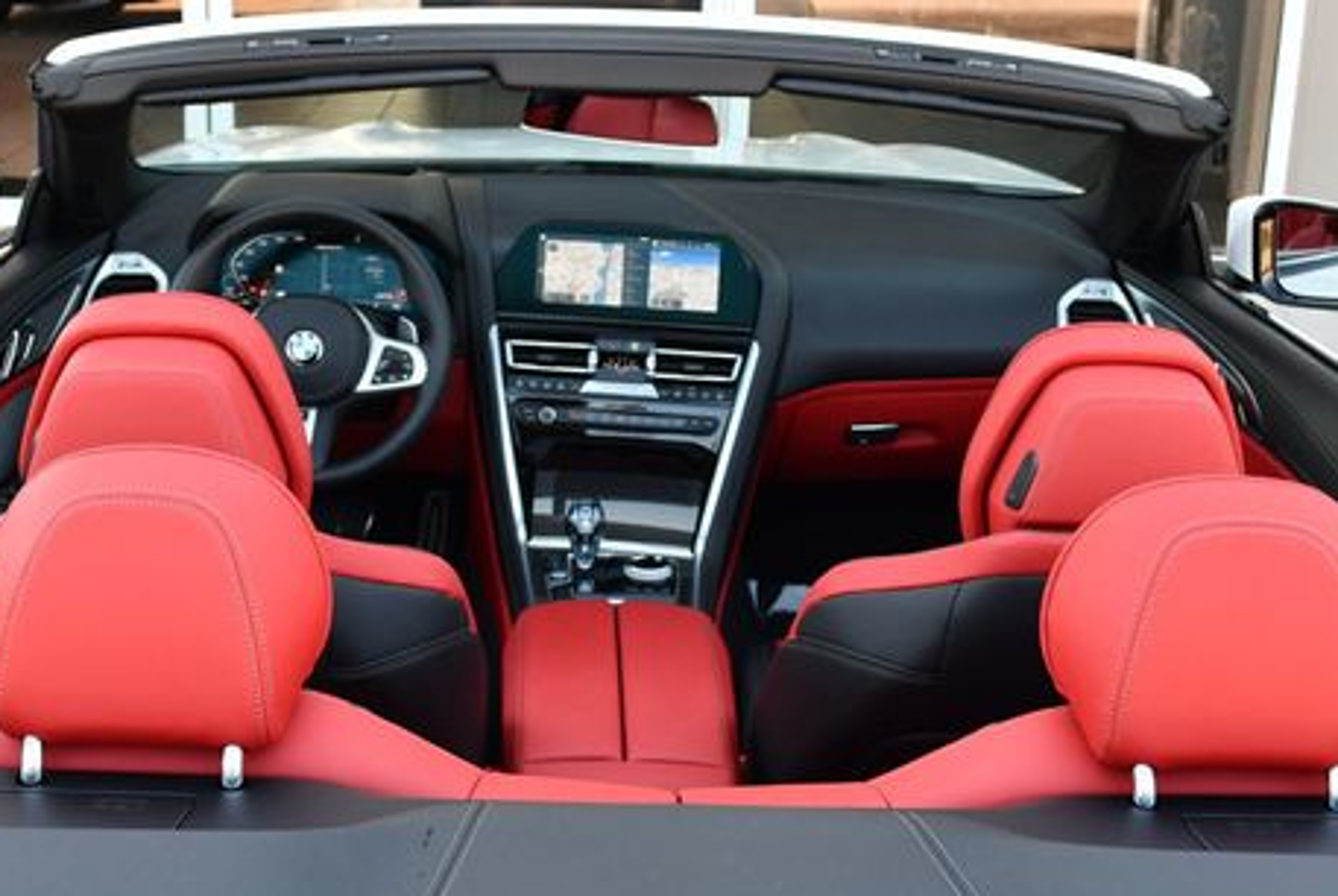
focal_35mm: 56
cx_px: 571
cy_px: 337
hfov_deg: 35.5
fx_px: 2084
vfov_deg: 24.2
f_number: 4.5
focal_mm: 20
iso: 400
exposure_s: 1/250
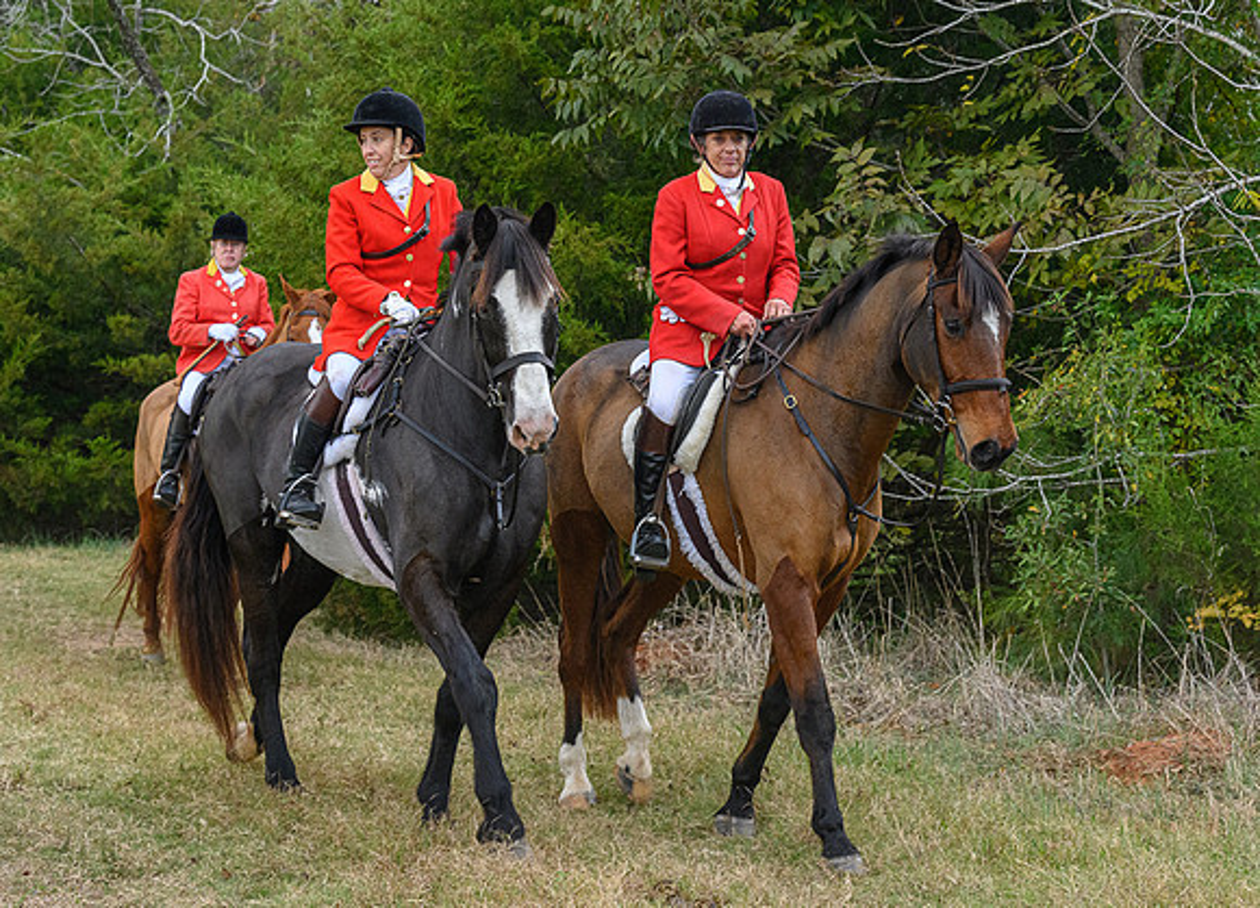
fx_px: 2990
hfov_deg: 23.8
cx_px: 727
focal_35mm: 83
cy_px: 459
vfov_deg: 17.3
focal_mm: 70
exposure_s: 1/200
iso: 2000
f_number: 5.6
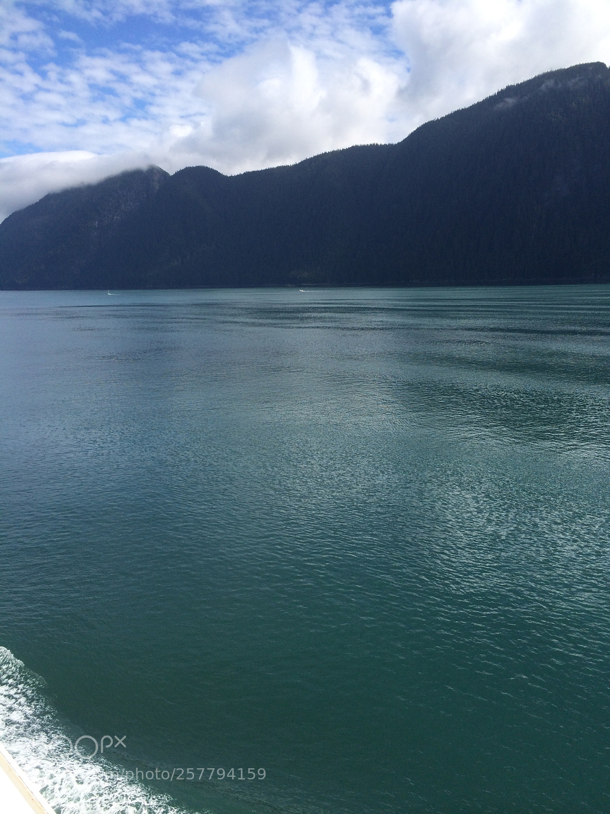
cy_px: 407
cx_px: 305
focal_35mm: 30
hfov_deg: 46.8
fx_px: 705
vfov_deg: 60.0
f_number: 2.2
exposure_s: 1/2160
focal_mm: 4.12
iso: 32
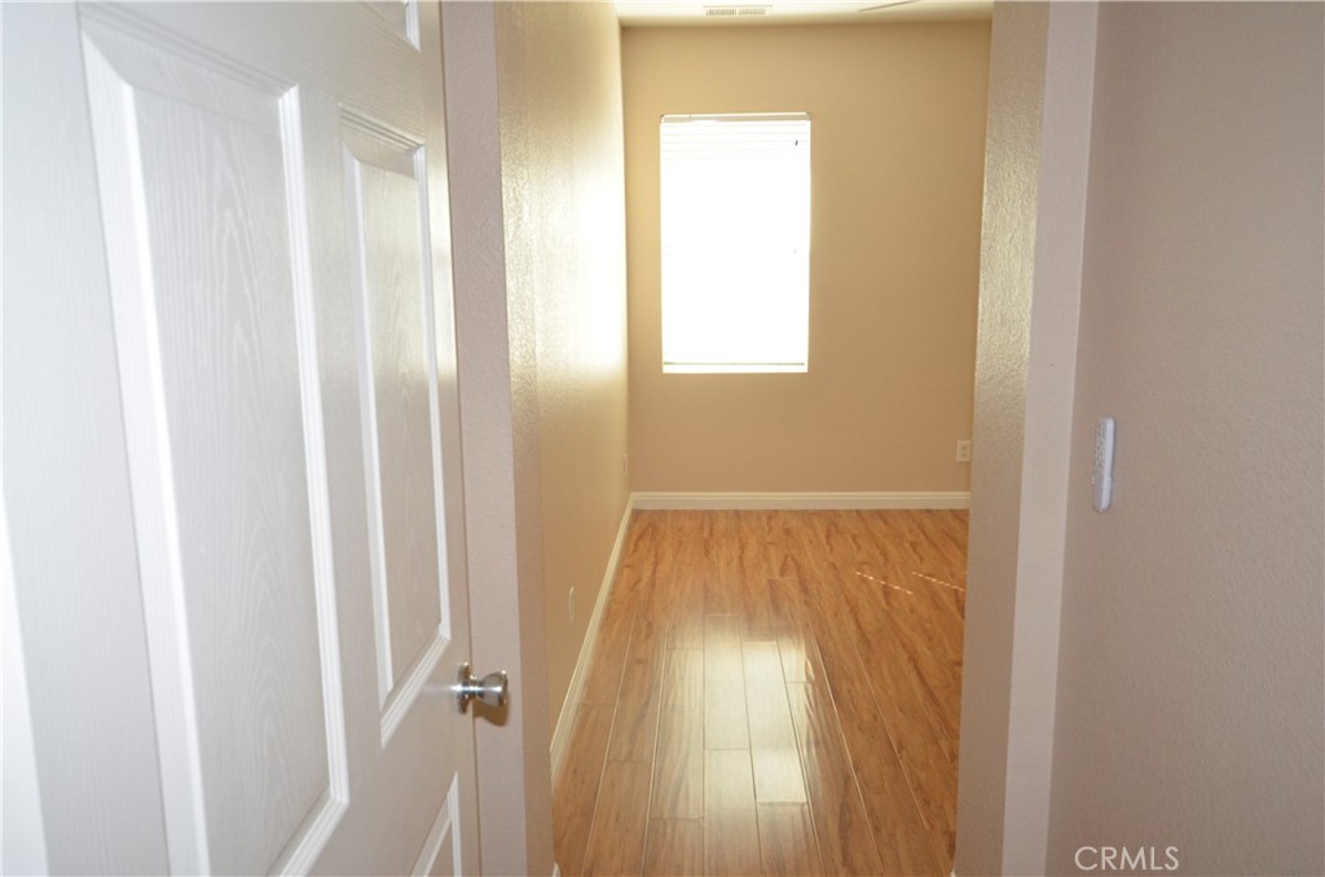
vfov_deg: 47.7
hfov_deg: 67.5
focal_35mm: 27
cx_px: 662
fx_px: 992
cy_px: 438
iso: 1100
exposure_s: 1/60
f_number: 5.6
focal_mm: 18
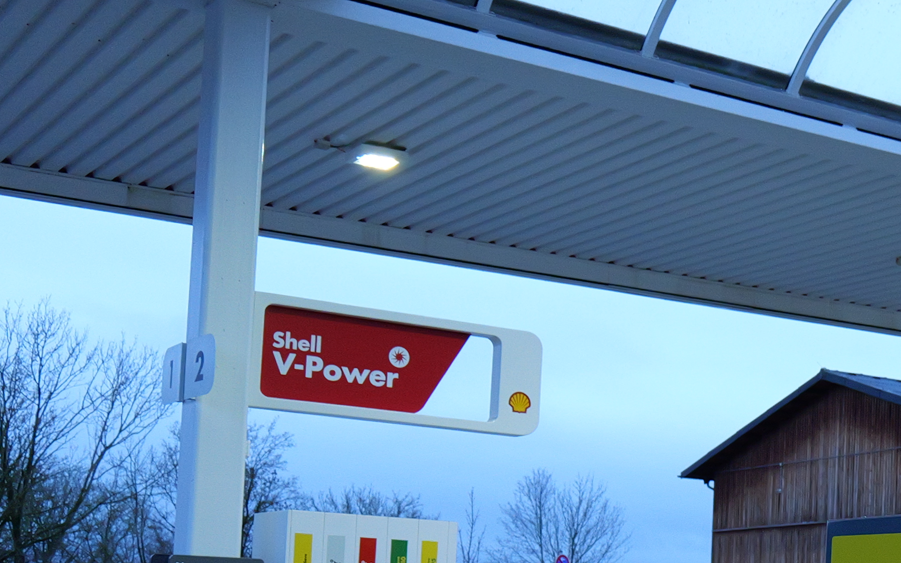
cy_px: 513
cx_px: 1025
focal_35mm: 68
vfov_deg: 18.8
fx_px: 1670
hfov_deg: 27.3
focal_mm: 20
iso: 2000
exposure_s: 1/400
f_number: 3.5
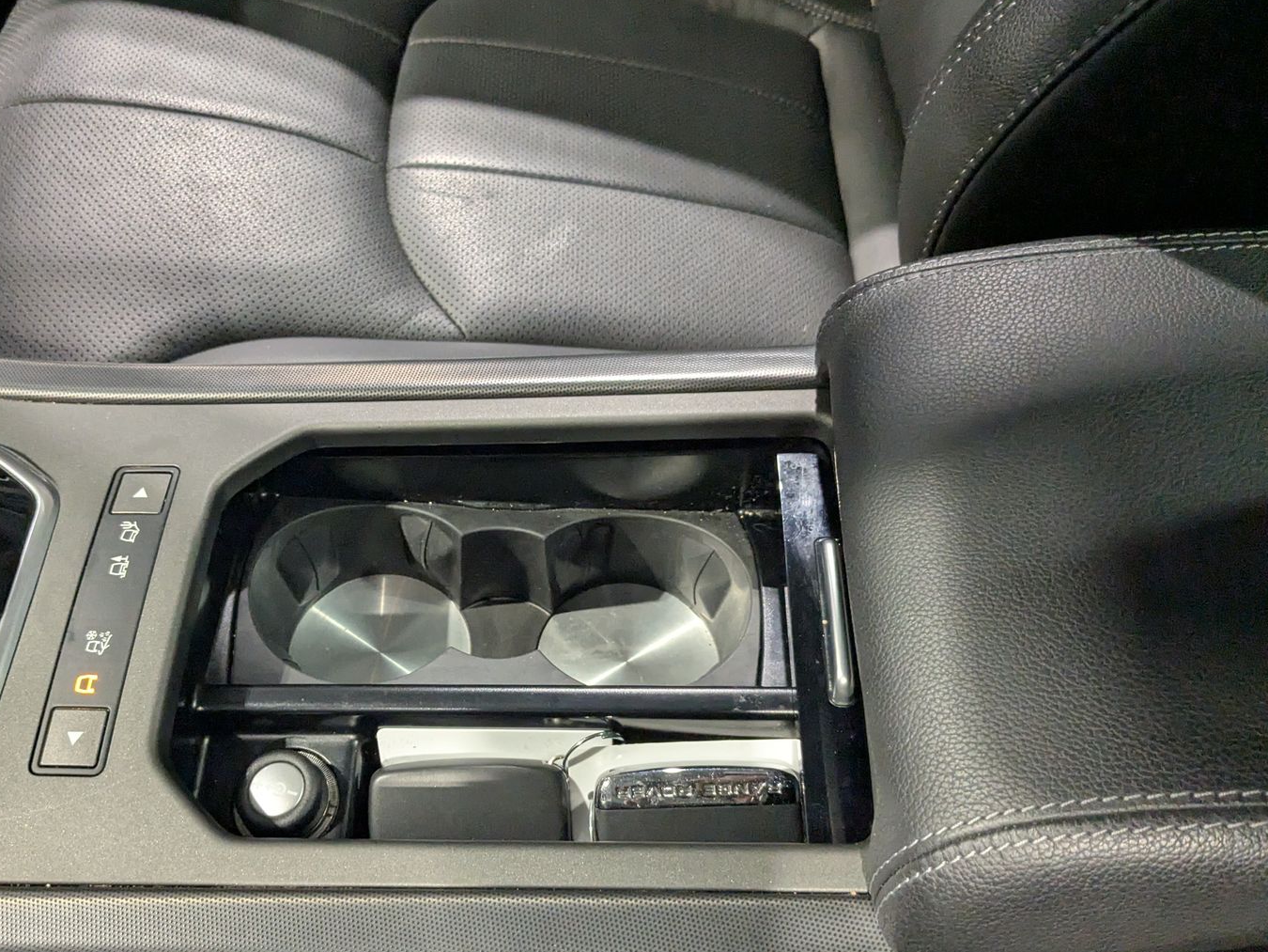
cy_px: 538
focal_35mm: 32
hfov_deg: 56.4
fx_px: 1172
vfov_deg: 44.1
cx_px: 518
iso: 816
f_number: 1.73
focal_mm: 4.38
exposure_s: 1/120
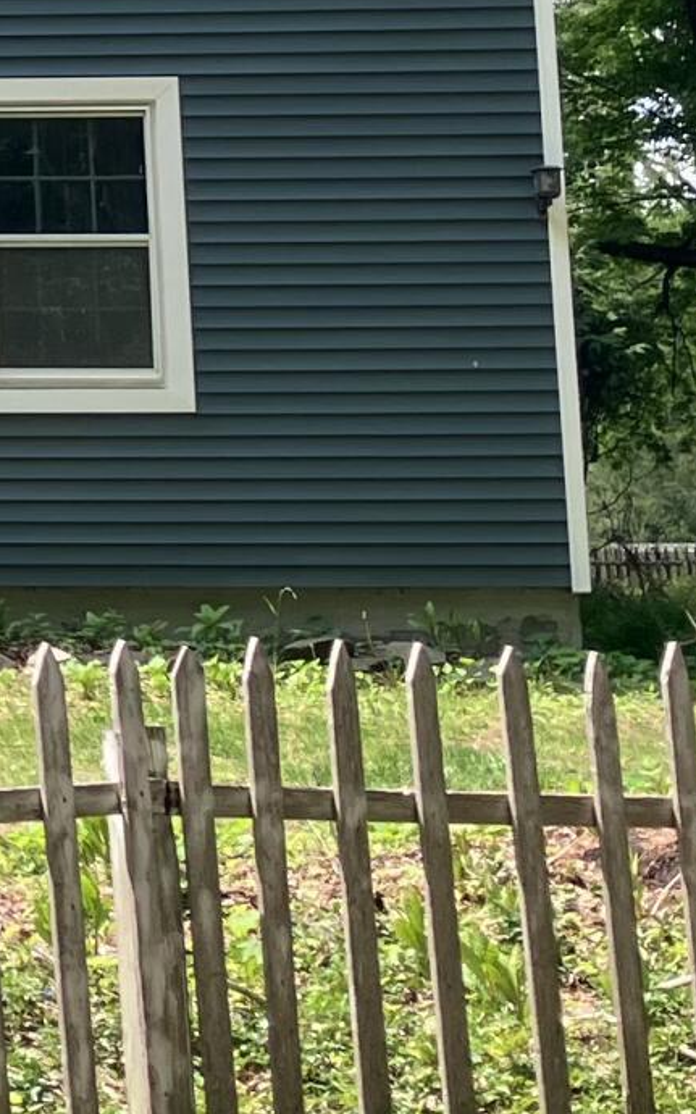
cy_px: -63
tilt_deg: +11.1
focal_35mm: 129
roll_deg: -0.5
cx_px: -1121
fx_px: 3917
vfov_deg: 15.8
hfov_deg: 8.9
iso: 32
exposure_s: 1/398
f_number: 1.8
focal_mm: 3.99
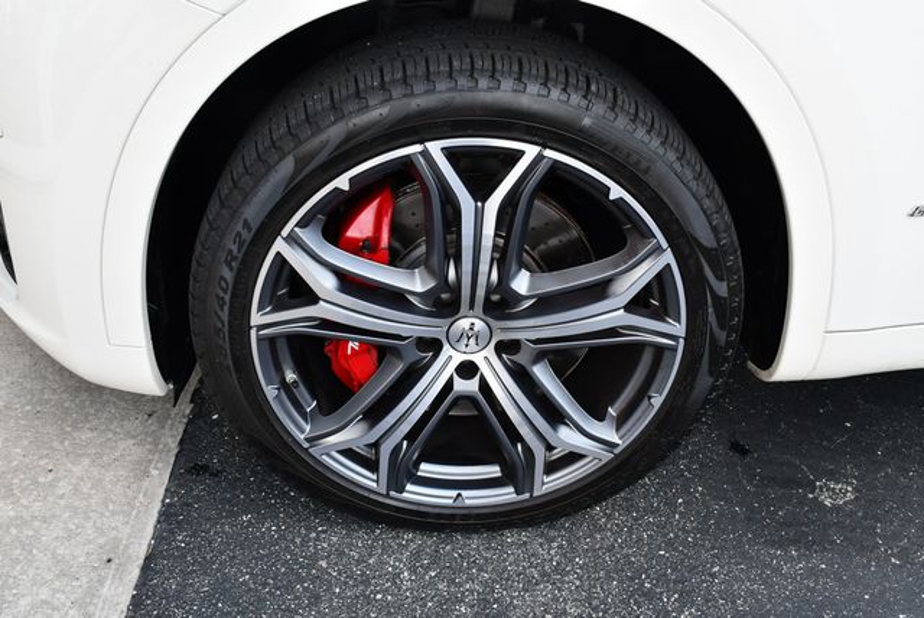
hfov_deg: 53.1
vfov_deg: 36.9
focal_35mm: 36
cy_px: 309
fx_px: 925
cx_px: 462
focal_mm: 18
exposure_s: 1/250
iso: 400
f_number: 5
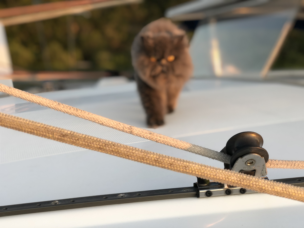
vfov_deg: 28.0
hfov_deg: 36.8
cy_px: 114
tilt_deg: -6.7
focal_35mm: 52
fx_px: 457
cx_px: 152
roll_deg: +0.8
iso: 16
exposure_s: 1/60
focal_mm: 6
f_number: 2.4
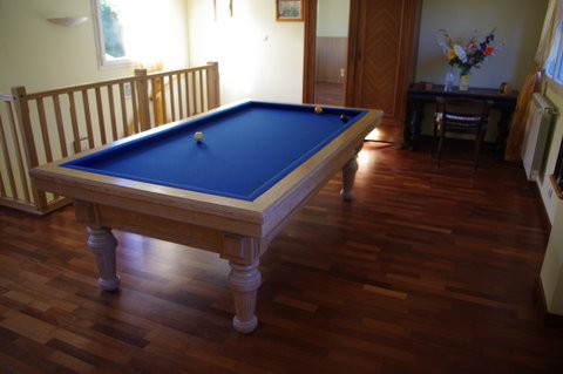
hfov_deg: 67.4
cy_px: 187
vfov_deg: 47.8
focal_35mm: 27
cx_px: 282
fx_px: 422
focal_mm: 18
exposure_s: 1/40
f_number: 3.5
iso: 200
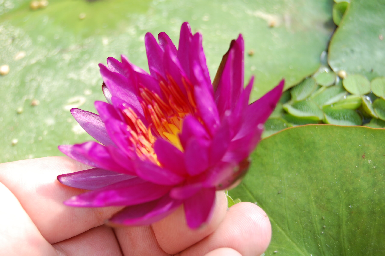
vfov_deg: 16.5
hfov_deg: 24.6
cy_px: 128
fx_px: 881
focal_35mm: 82
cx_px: 192
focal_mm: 55
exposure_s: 1/160
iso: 200
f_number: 6.3
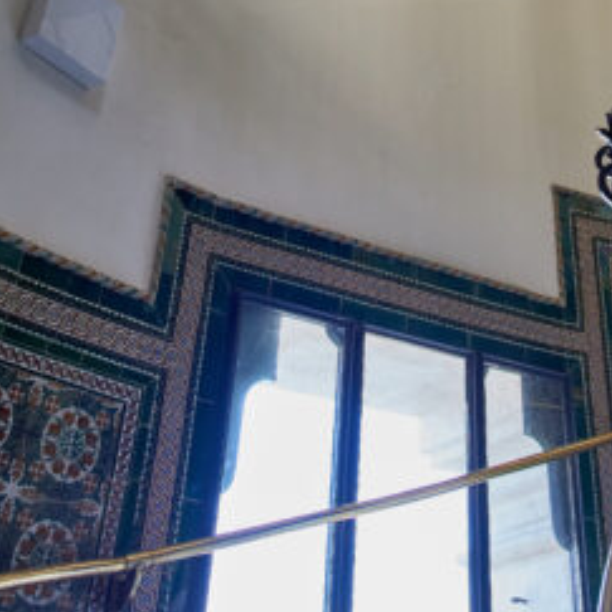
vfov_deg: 31.4
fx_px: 980
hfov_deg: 34.1
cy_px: -35
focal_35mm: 49
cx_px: 442
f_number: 3.5
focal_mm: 20
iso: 800
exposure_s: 1/125
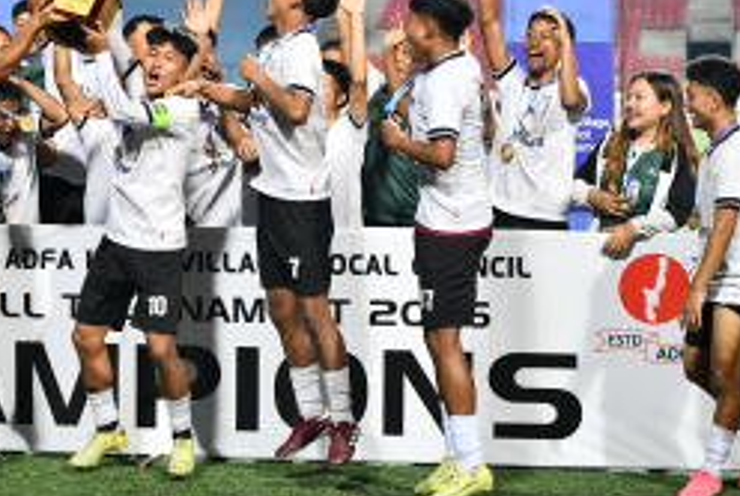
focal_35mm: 129
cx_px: 152
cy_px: 145
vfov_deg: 10.6
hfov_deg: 15.8
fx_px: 2655
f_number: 2.8
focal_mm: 80
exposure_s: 1/500
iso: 1600
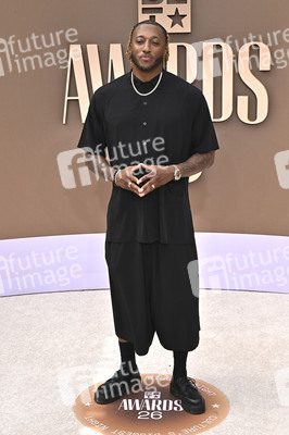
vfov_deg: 35.1
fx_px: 688
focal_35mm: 57
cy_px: 218
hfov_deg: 23.7
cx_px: 144
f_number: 11
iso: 400
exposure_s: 1/320
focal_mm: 57
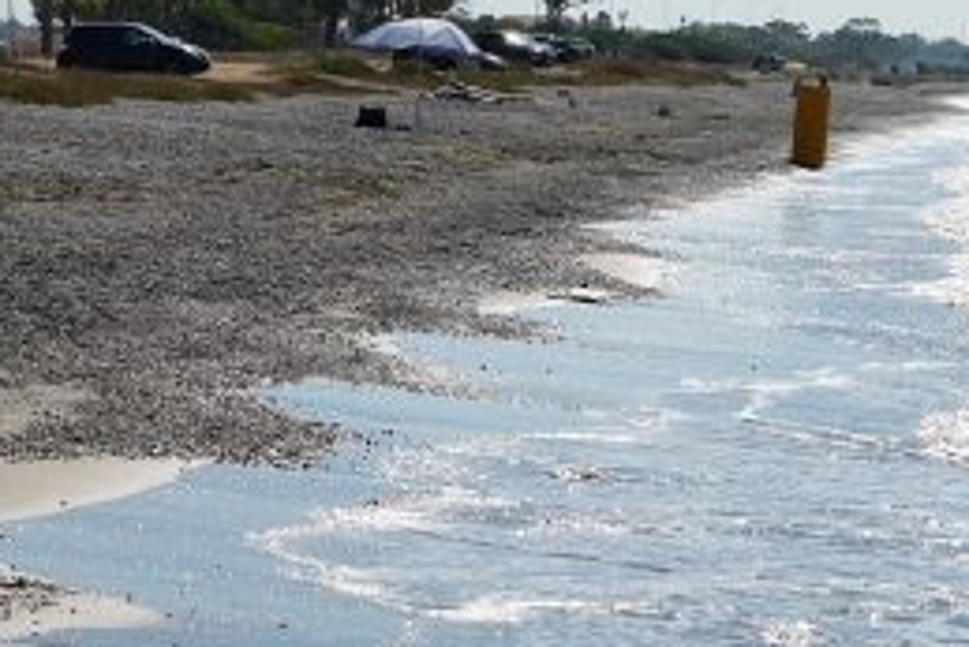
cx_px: 741
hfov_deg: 15.0
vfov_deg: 10.1
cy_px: 178
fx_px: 3663
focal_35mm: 136
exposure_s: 1/125
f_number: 11
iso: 100
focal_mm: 44
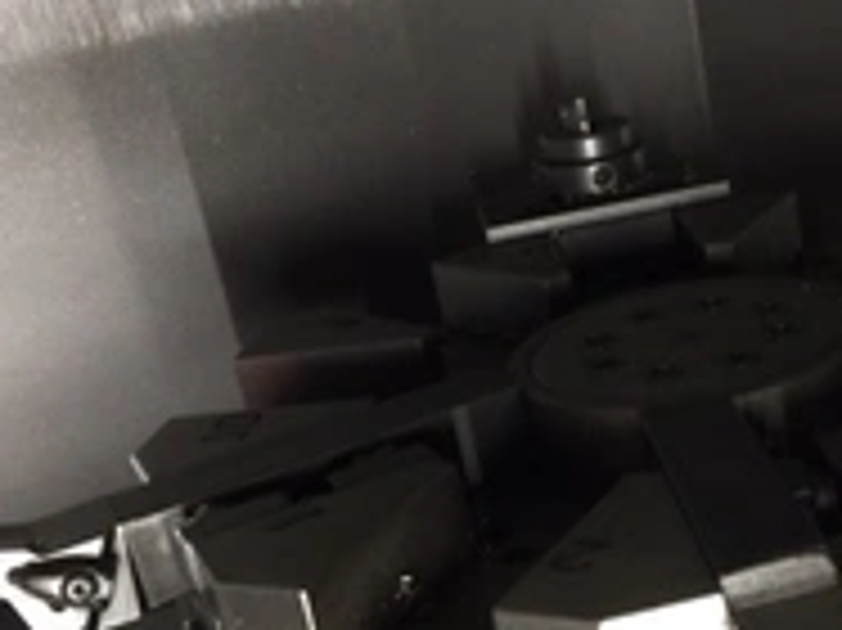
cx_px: 675
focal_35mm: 62
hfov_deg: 30.4
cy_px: 378
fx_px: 1507
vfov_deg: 23.6
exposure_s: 1/4
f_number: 2.2
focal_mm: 4.15
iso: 80
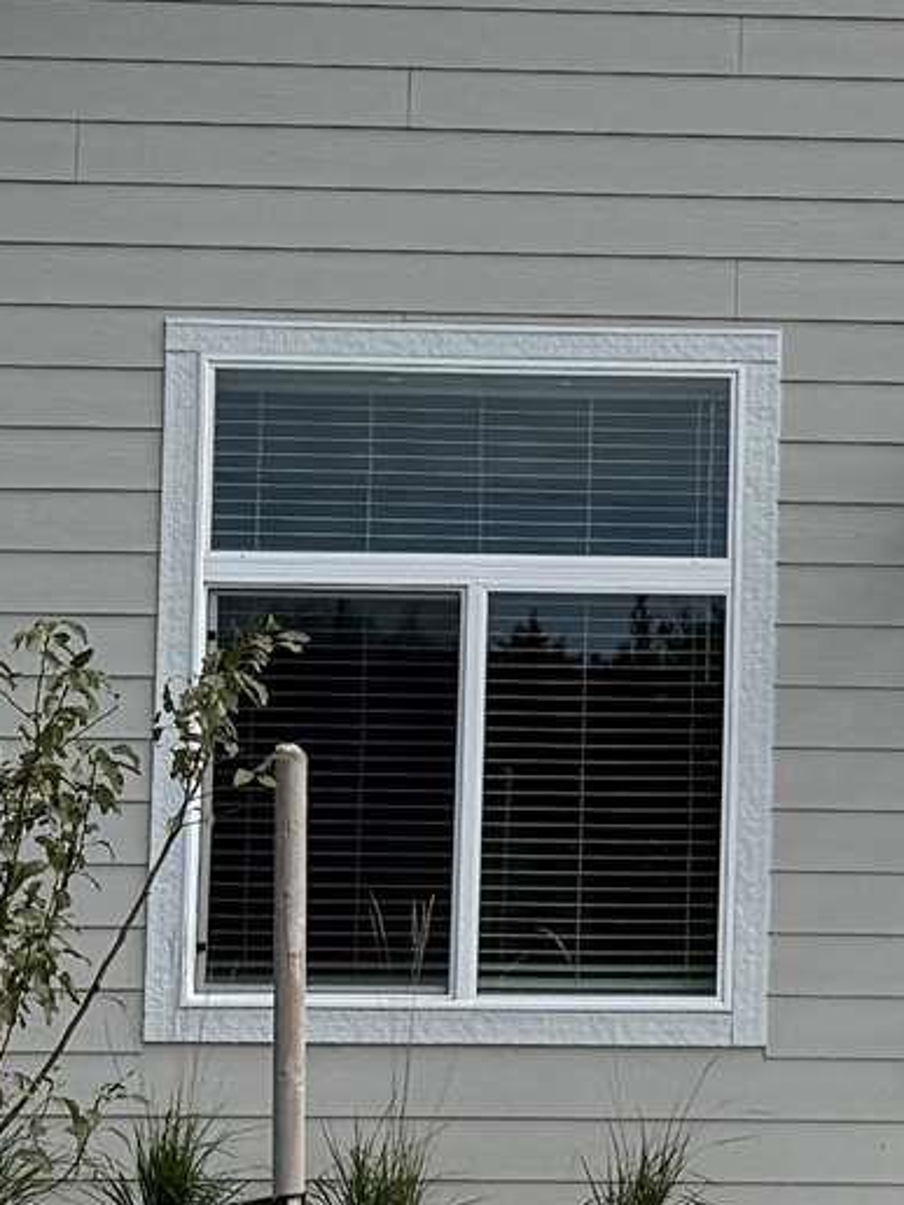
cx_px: 1247
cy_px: 465
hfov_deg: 10.1
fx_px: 4979
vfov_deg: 13.8
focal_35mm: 143
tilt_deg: +3.9
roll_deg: -1.1
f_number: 1.78
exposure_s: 1/6173
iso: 80
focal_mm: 6.76
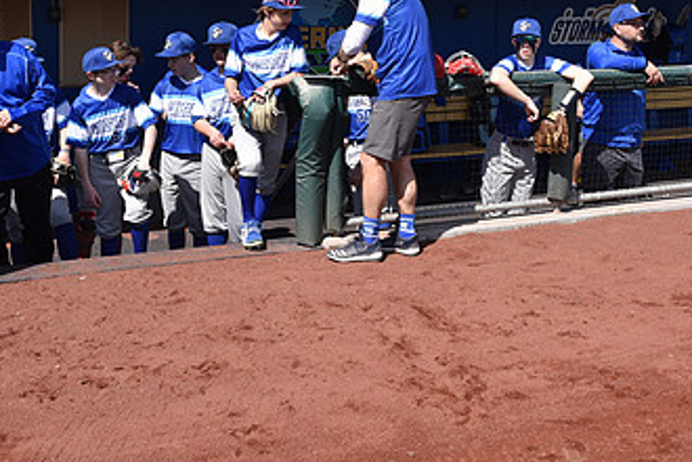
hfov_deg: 38.8
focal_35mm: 51
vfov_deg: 26.0
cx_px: 394
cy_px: 89
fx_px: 980
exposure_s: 1/320
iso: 200
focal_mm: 29
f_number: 9
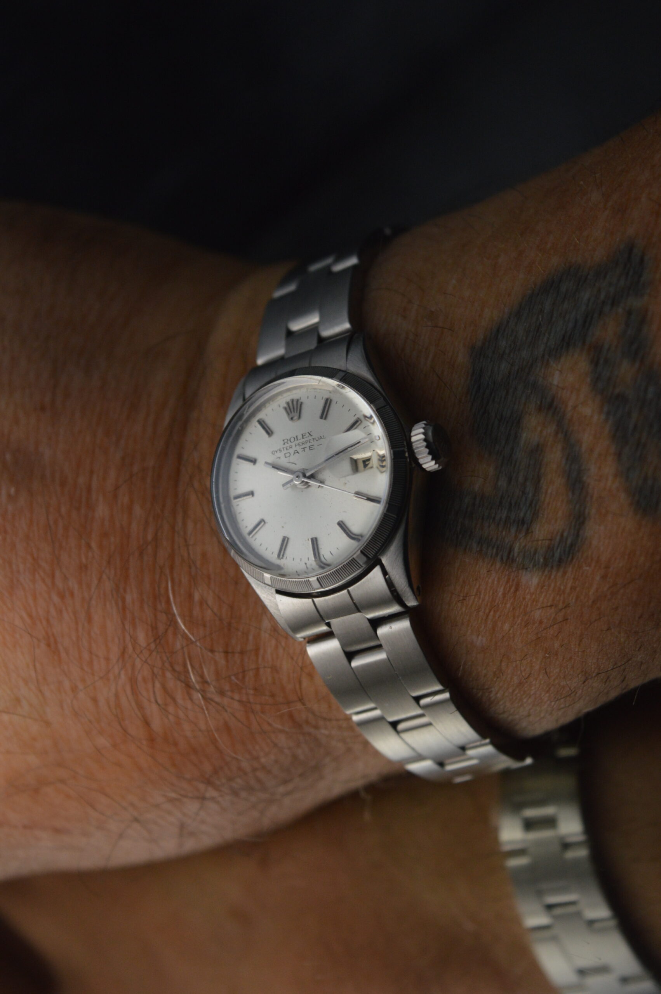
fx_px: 1987
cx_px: 330
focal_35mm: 72
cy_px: 497
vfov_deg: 28.1
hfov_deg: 18.9
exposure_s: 1/160
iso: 800
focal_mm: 48
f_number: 7.1
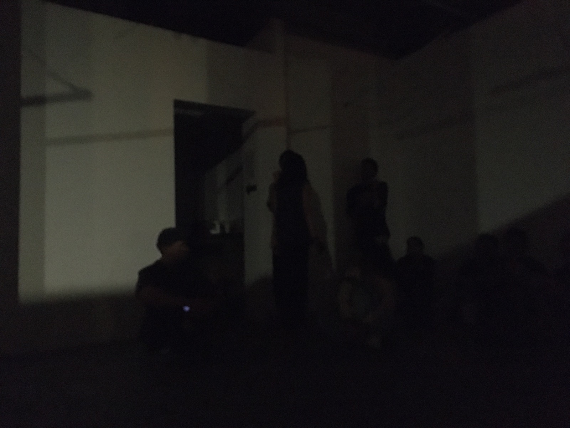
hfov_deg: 61.7
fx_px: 478
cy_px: 214
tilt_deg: +3.0
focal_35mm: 29
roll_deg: +2.0
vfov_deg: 48.2
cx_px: 285
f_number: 2.2
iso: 2000
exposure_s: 1/17
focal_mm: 4.15
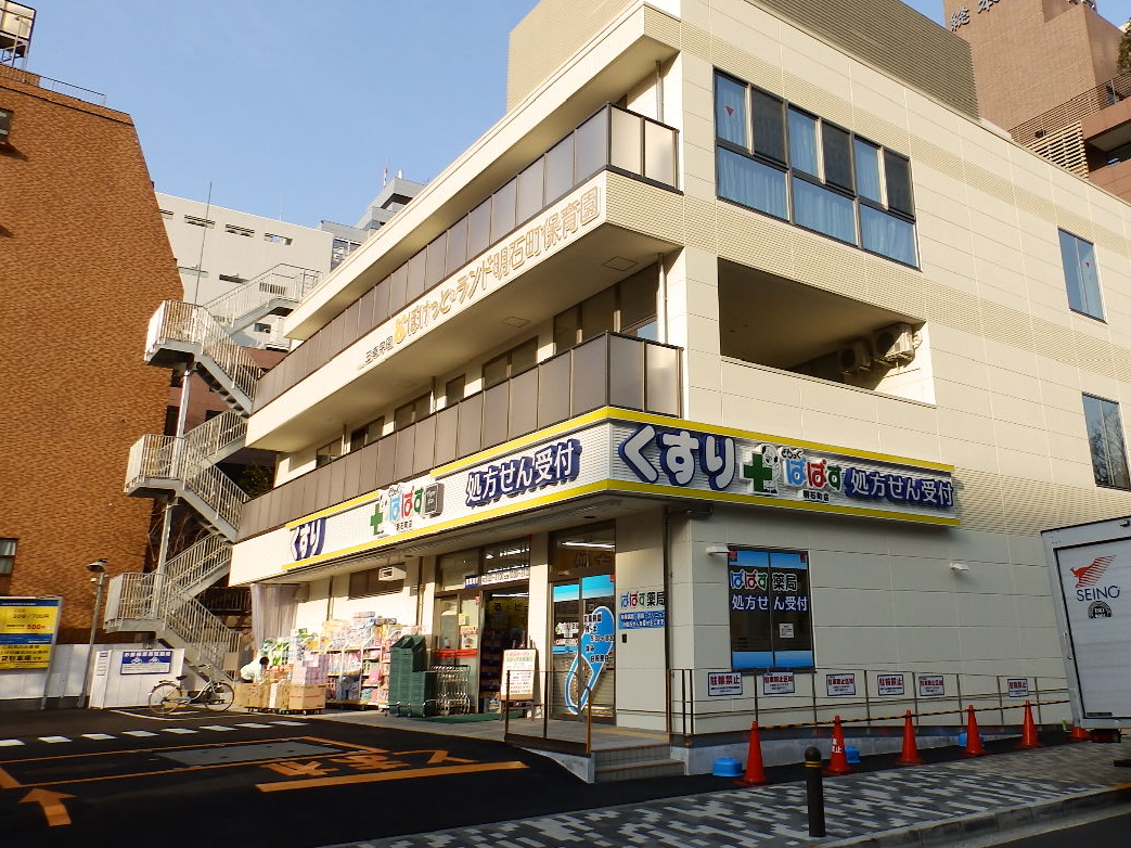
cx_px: 680
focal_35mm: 27
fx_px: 882
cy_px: 360
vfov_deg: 51.2
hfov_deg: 64.7
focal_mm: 4
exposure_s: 1/320
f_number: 4.5
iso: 80
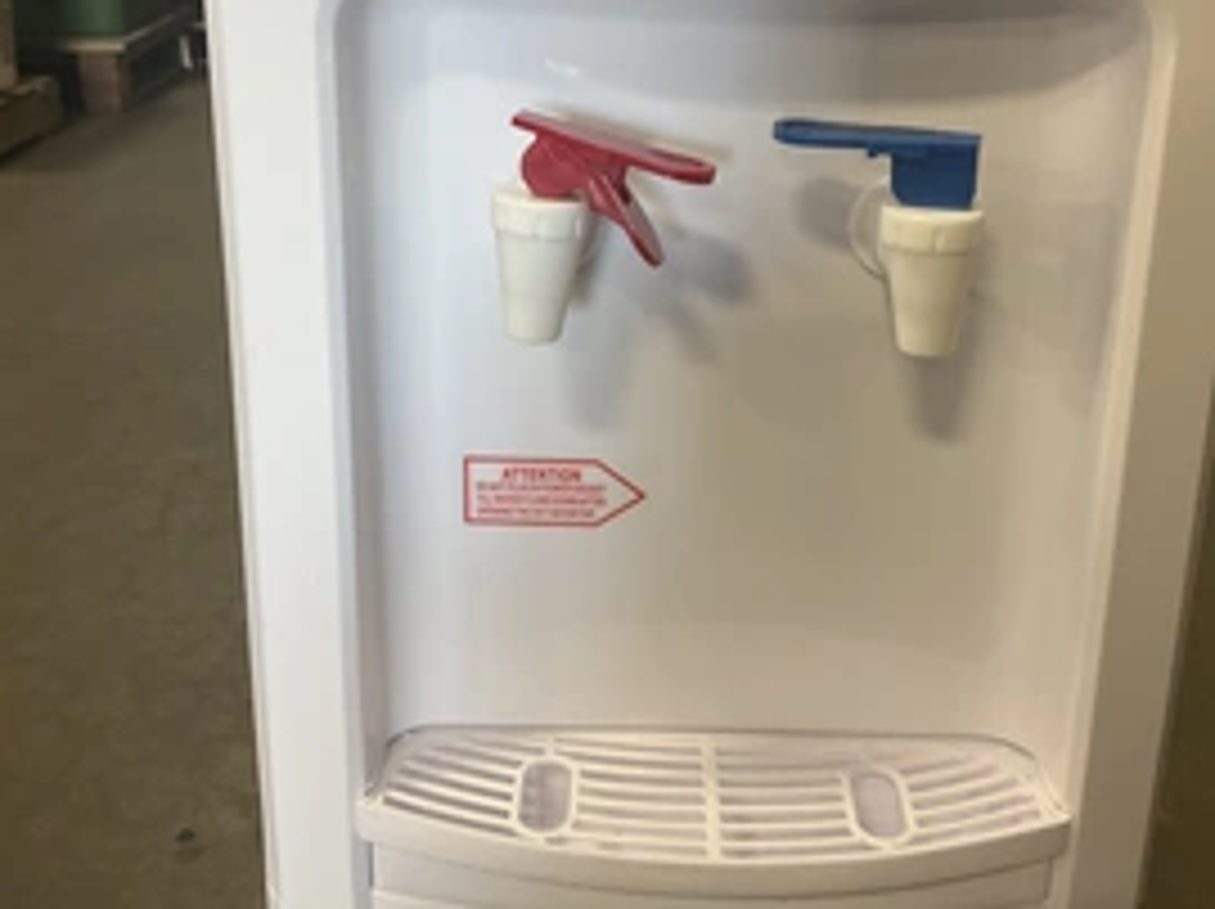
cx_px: 644
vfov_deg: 33.1
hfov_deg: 43.9
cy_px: 270
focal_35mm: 43
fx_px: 1508
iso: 100
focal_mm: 3
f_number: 1.8
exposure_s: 1/60
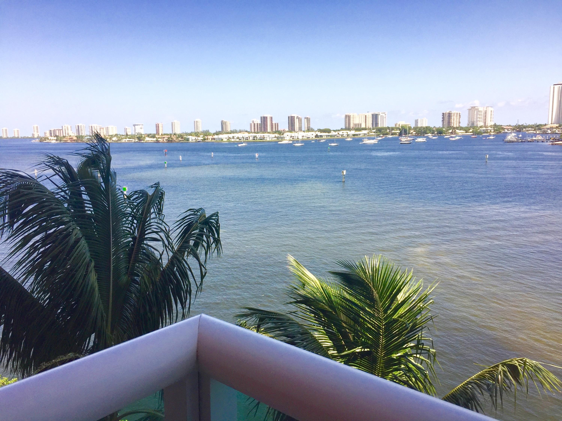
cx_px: 281
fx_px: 471
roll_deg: +1.2
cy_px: 210
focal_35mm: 29
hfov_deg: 61.7
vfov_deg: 48.2
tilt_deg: -9.1
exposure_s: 1/1799
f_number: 2.2
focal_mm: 4.15
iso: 32
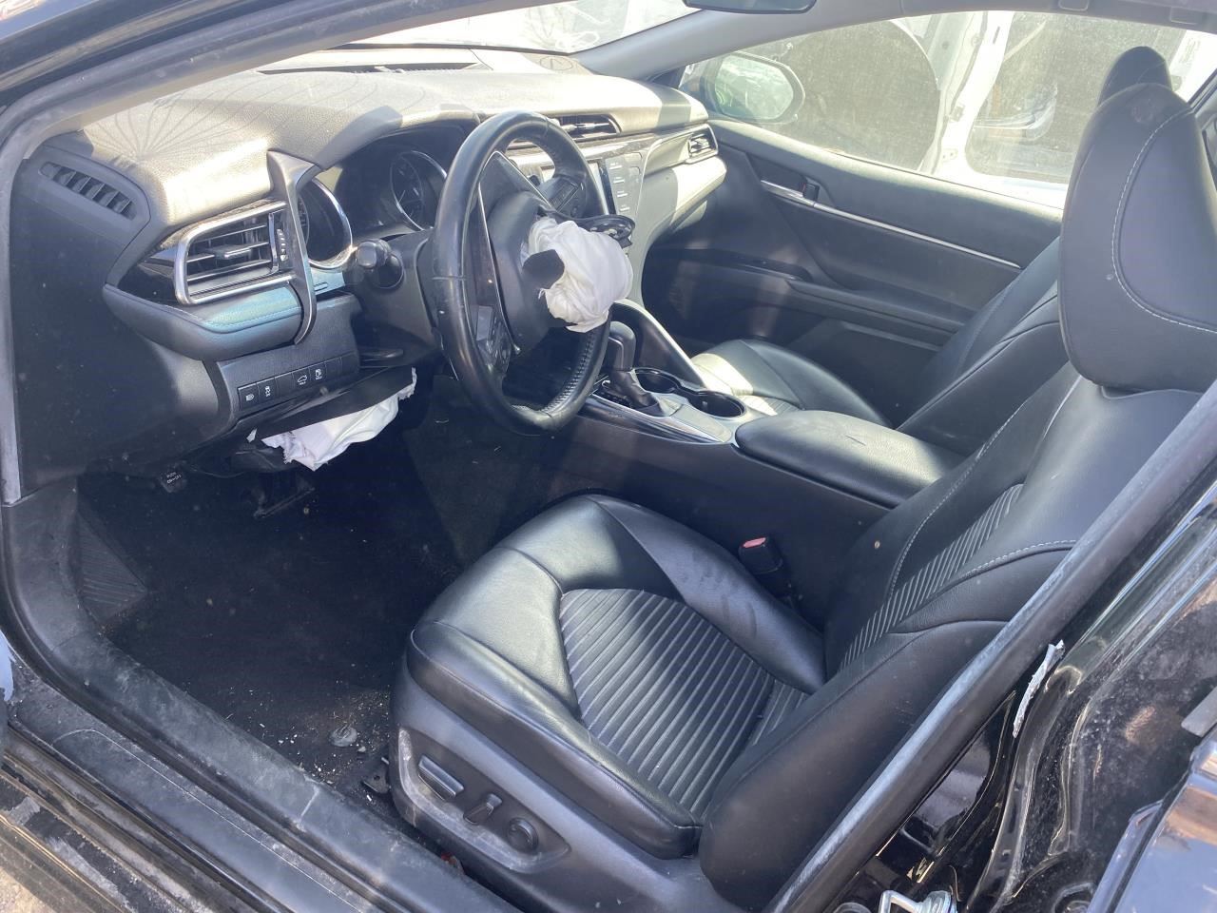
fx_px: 914
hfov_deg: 67.3
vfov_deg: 53.1
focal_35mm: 26
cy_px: 456
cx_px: 608
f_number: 1.8
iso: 50
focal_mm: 4.25
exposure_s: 1/121
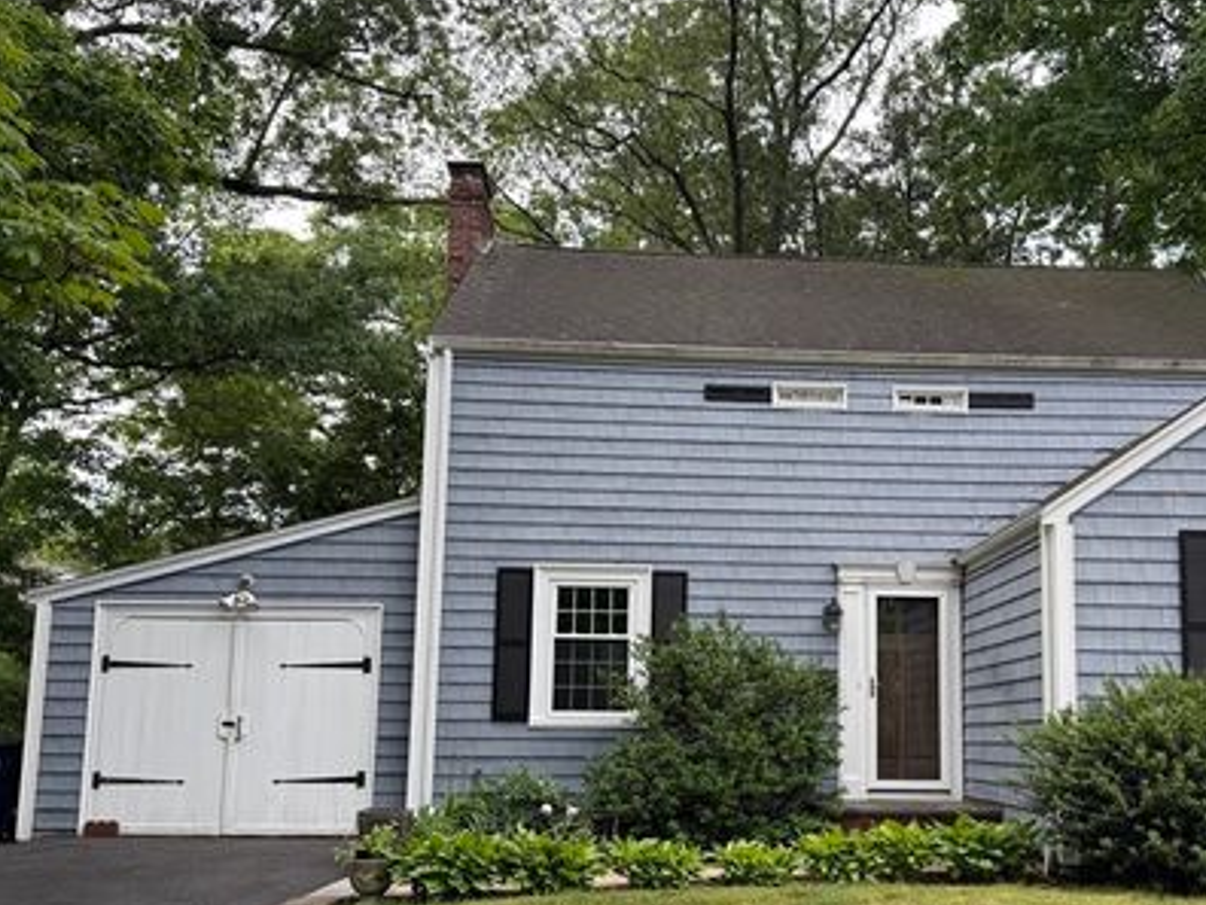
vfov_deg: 39.3
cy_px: 580
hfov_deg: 50.8
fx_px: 1254
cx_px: 752
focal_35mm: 36
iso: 100
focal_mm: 6.76
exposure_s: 1/813
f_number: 1.78
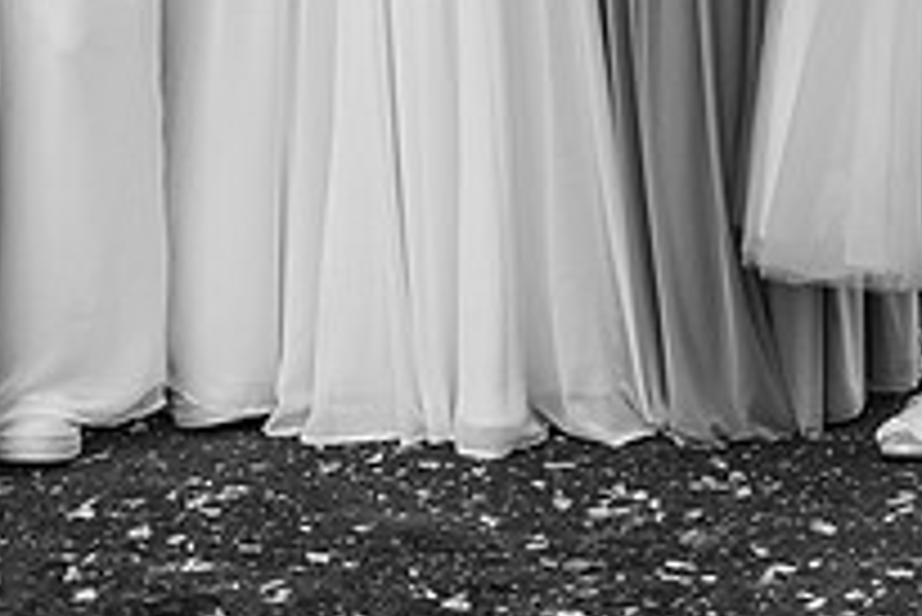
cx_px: 423
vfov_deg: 6.9
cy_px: -238
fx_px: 5074
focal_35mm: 198
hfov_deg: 10.4
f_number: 4
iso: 100
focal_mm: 70
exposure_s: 1/250
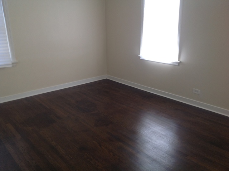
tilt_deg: -16.5
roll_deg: +0.4
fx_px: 231
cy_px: 86
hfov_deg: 52.7
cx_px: 114
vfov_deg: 40.6
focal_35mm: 35
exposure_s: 1/120
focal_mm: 4.28
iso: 64
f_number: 2.4
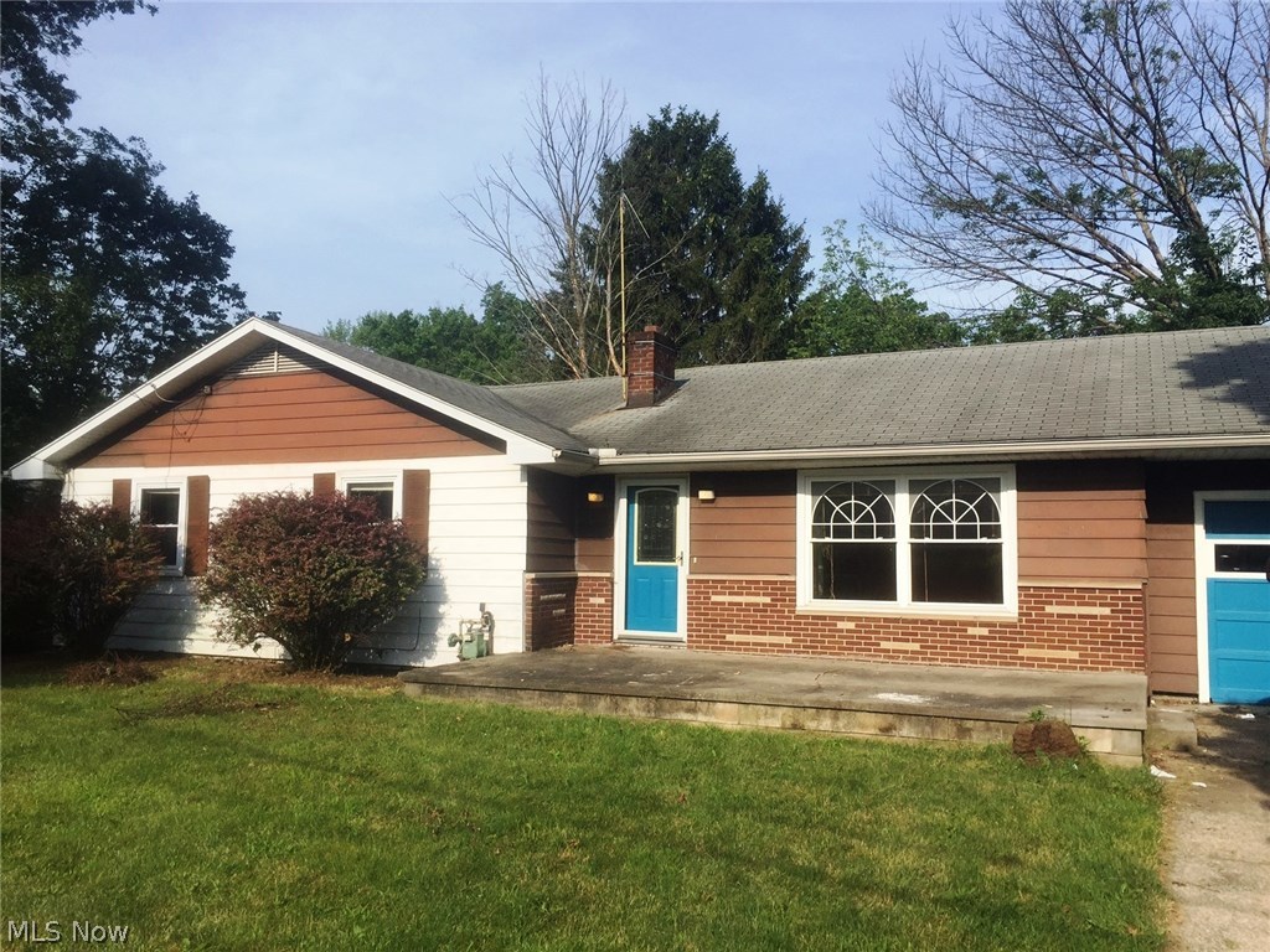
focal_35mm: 29
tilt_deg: +3.4
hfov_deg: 61.7
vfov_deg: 48.2
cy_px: 476
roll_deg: -1.2
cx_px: 635
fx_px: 1064
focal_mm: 4.15
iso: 32
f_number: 2.2
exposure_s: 1/2083
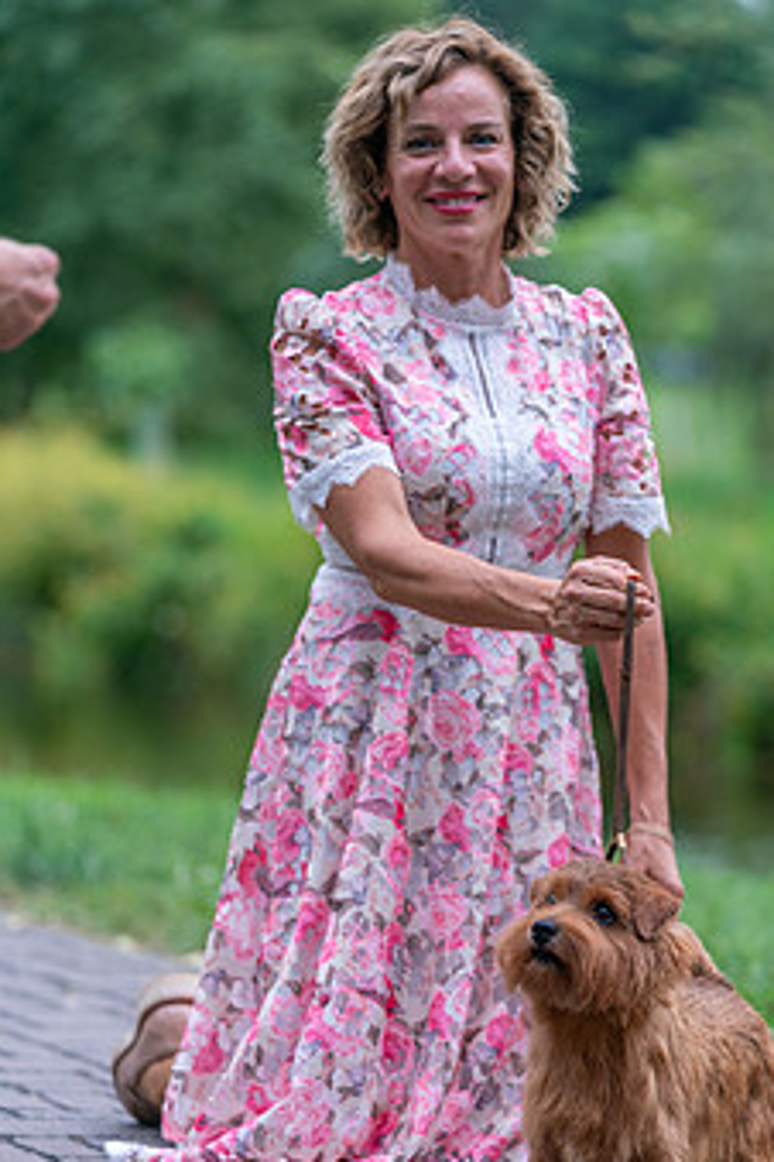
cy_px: 713
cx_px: 466
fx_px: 5095
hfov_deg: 8.7
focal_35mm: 158
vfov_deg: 13.0
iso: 320
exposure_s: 1/125
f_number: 2.8
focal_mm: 119
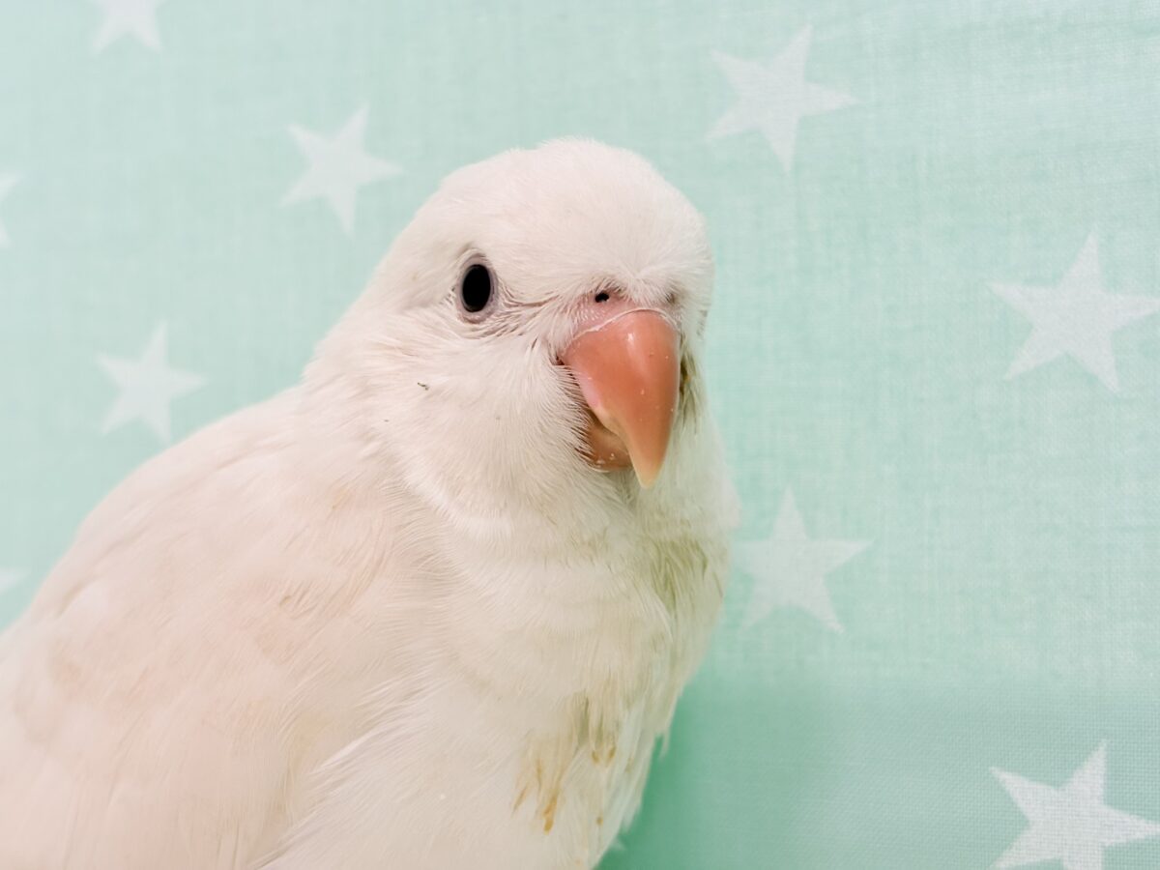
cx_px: 580
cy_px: 435
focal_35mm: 52
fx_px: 1743
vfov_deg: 28.0
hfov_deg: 36.8
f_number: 1.6
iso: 100
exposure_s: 1/100
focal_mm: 5.96
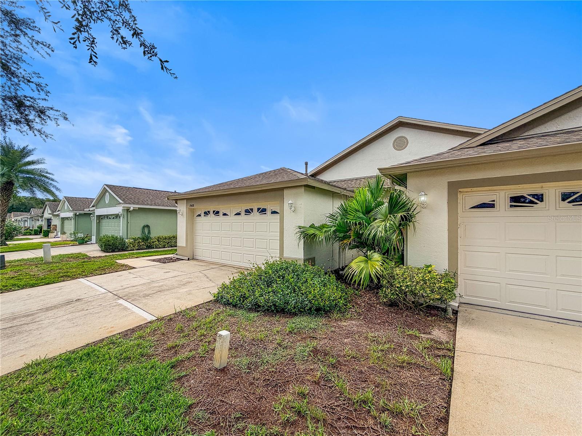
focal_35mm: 14
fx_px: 235
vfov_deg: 85.7
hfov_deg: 102.1
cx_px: 291
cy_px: 218
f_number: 2.2
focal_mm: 2.22
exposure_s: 1/1500
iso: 20
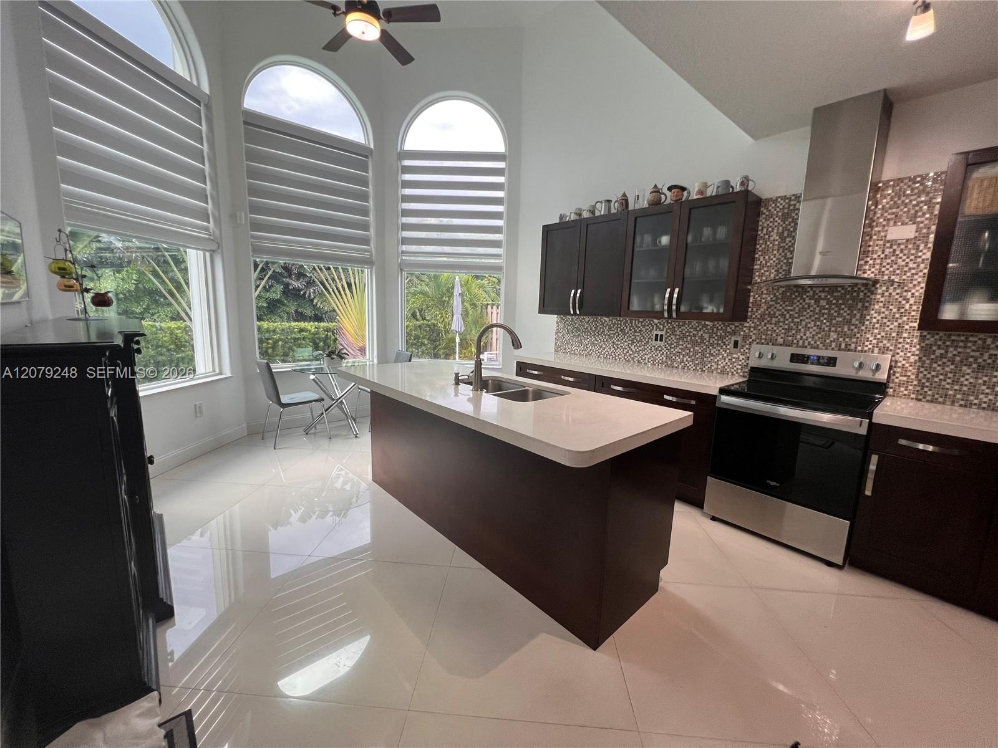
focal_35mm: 13
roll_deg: -2.0
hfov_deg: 106.2
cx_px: 499
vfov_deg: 89.9
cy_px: 374
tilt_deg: -9.6
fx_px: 375
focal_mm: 1.57
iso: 125
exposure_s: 1/120
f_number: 1.8
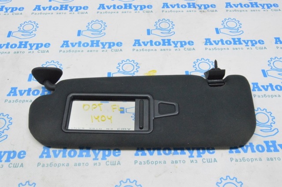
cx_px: 141
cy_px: 94
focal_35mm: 39
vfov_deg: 34.1
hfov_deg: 49.6
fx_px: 305
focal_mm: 26
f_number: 20
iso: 6400
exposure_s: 1/20
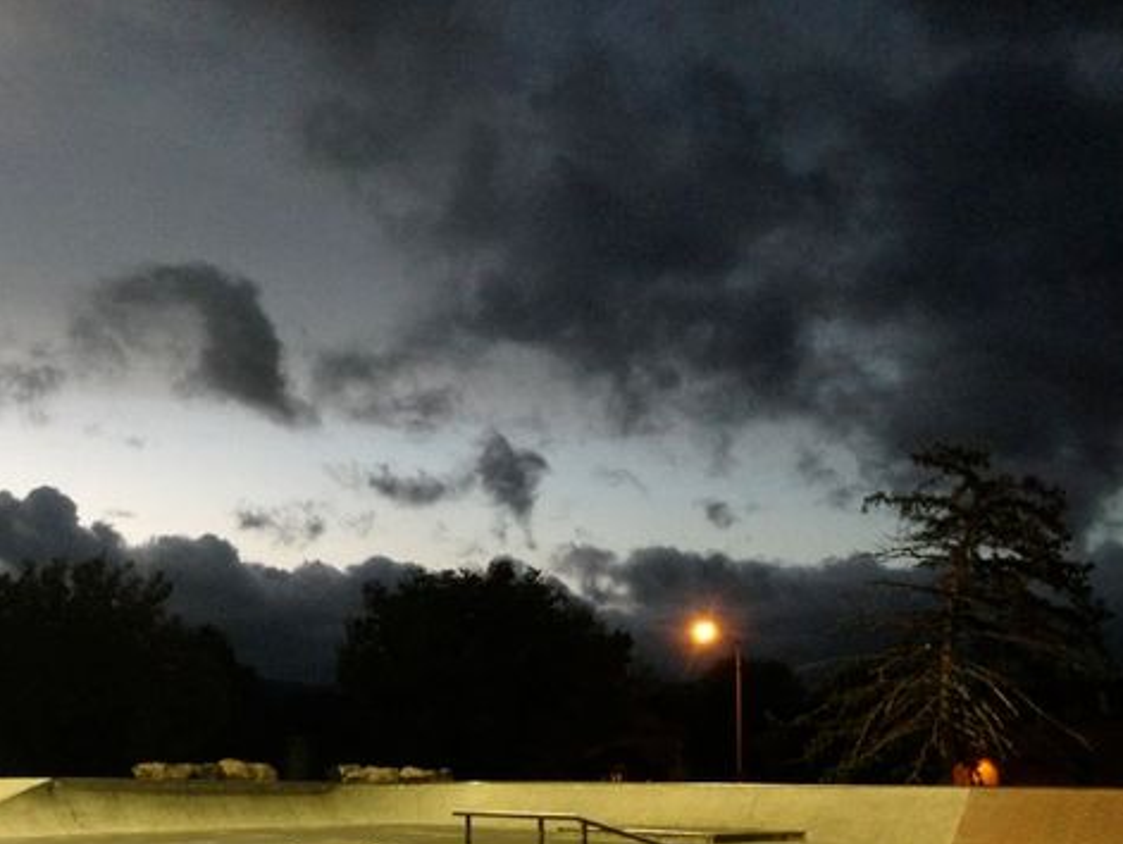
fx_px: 1818
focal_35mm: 56
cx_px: 188
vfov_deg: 25.5
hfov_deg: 33.1
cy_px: 710
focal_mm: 4.12
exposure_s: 1/20
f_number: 2.4
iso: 125
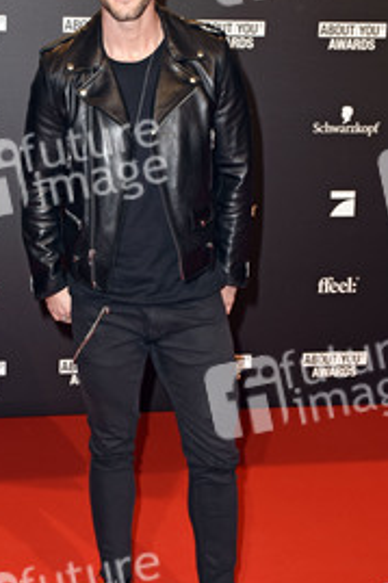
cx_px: 119
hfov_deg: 20.2
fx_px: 1084
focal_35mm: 67
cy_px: 280
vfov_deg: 30.1
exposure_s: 1/100
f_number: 6.3
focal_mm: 30
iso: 640
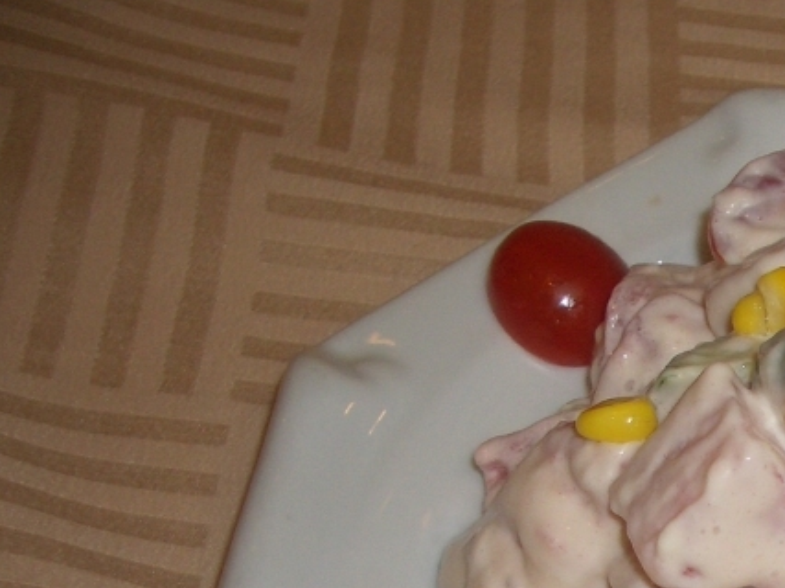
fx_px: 1904
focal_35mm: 84
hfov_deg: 21.7
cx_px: 934
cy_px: 671
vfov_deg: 16.9
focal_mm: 5.8
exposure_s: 1/60
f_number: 2.6
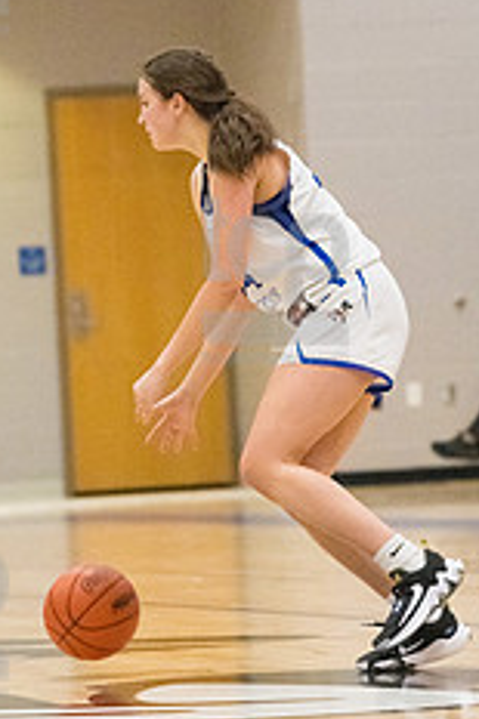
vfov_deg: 5.8
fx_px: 7135
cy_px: 281
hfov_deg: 3.8
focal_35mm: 357
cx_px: 275
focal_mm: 185
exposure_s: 1/1600
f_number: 4.5
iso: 10000
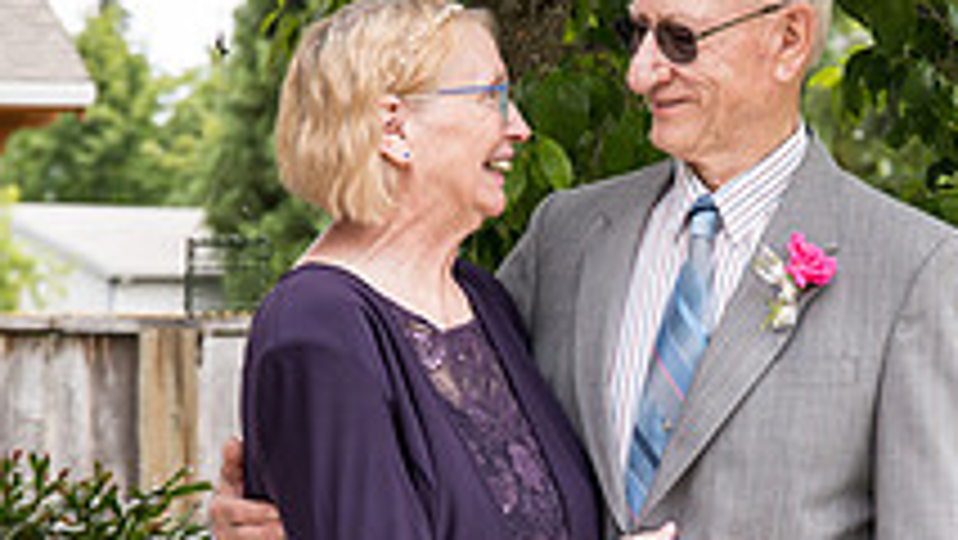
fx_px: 3939
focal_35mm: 155
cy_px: 567
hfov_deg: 13.9
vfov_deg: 7.8
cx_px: 580
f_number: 5
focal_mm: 70
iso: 400
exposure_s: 1/500
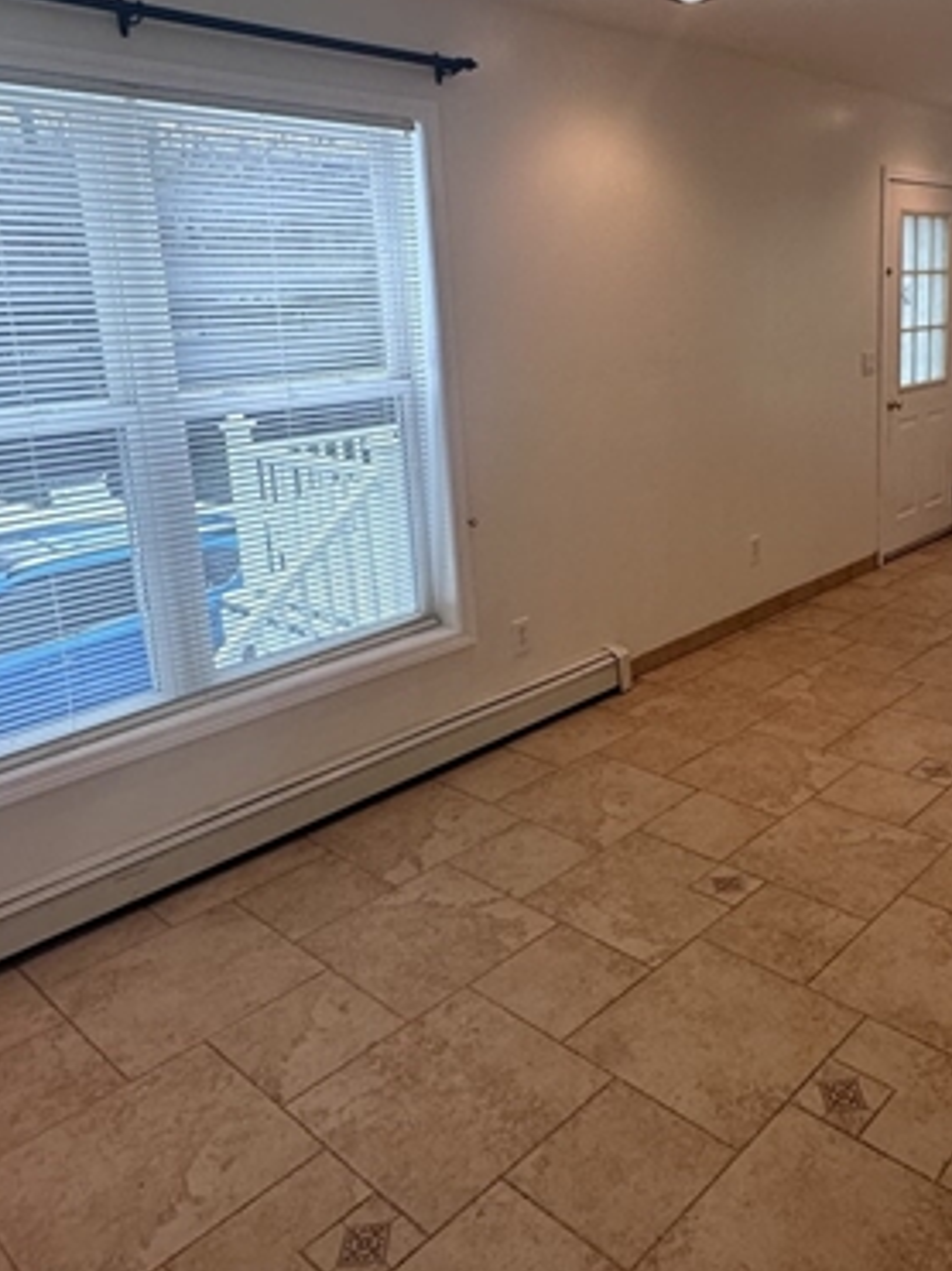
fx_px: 1064
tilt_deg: -11.9
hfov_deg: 47.1
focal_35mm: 29
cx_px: 668
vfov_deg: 61.3
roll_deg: +0.4
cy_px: 524
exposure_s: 1/120
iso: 200
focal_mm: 2.22
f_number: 2.2
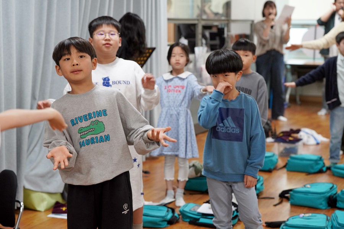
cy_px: 114
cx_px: 172
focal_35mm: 70
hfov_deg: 28.8
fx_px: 669
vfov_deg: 19.5
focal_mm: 70
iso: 2500
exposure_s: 1/160
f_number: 4
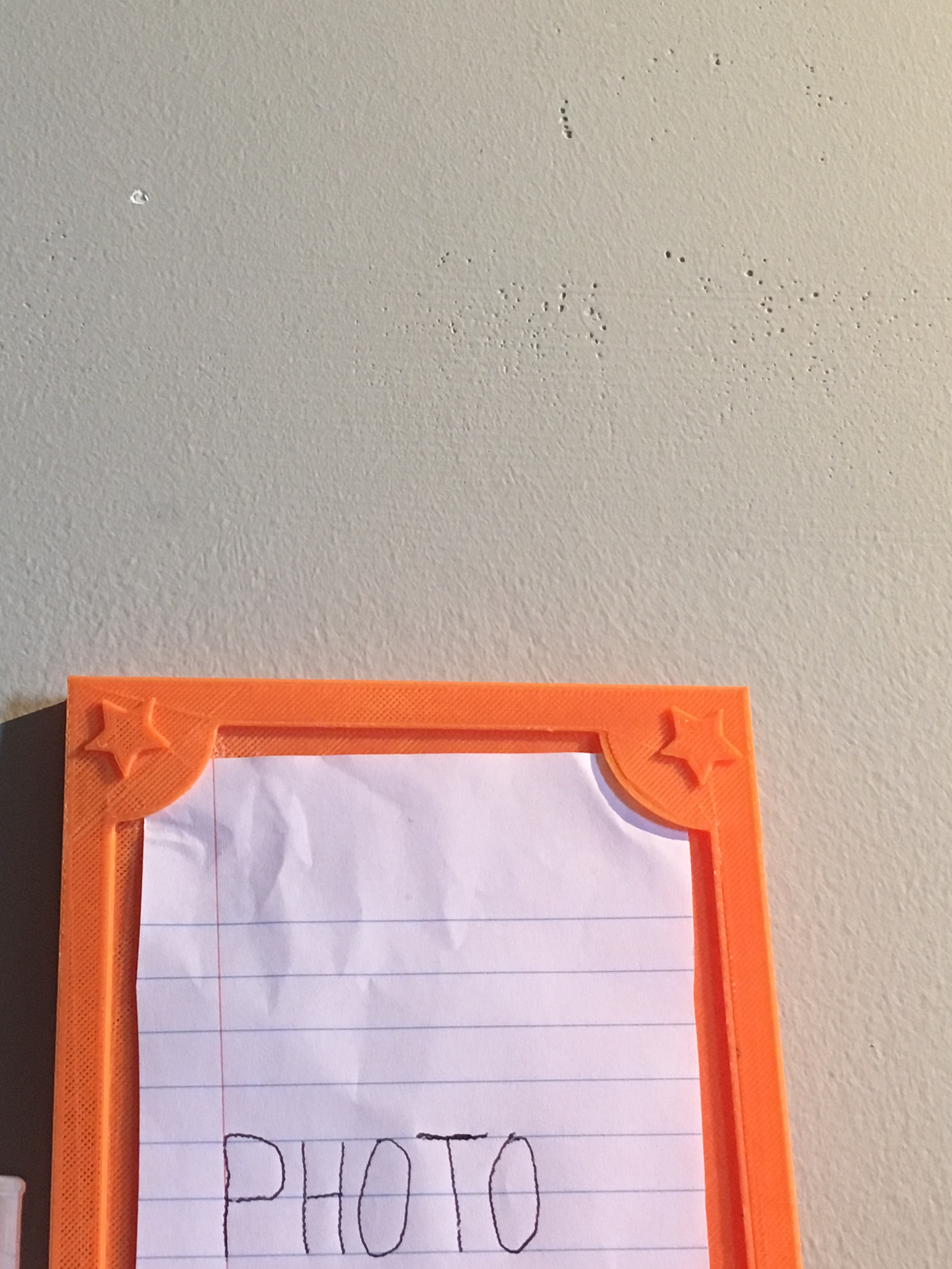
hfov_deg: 25.3
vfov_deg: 33.7
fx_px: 2089
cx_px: 222
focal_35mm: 57
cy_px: 724
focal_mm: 4.15
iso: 100
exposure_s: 1/30
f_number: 2.2
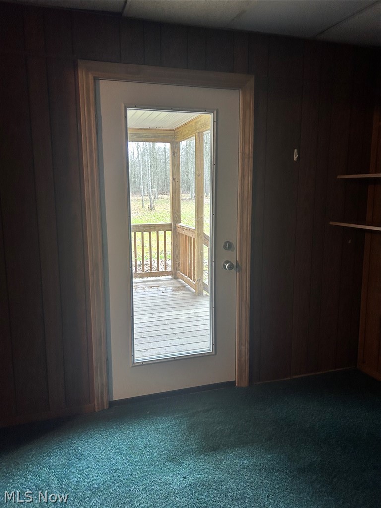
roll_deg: +0.3
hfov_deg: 53.1
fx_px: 382
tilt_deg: -5.3
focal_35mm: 26
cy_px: 254
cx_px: 190
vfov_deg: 67.3
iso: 250
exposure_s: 1/60
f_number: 1.5
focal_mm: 5.7
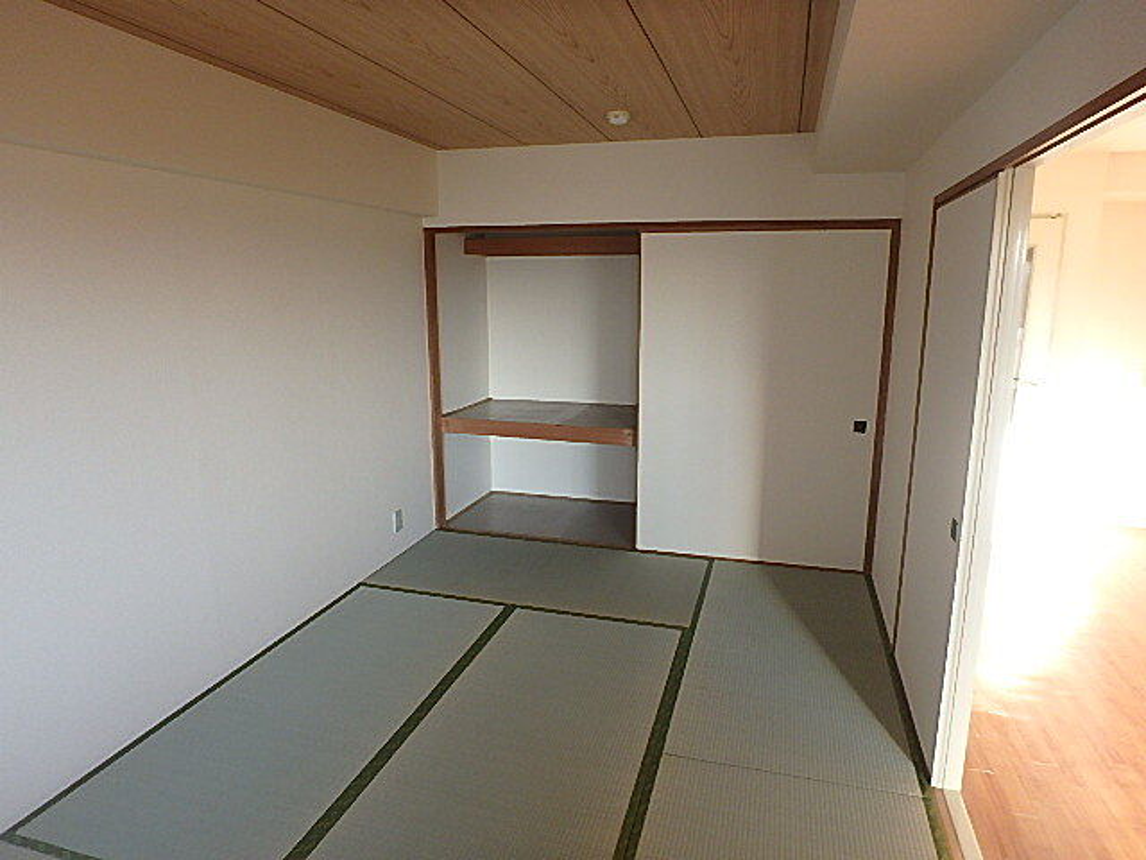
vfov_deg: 63.4
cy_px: 430
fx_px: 695
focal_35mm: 21
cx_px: 573
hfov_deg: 79.0
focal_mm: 3.7
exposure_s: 1/50
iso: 200
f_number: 3.5
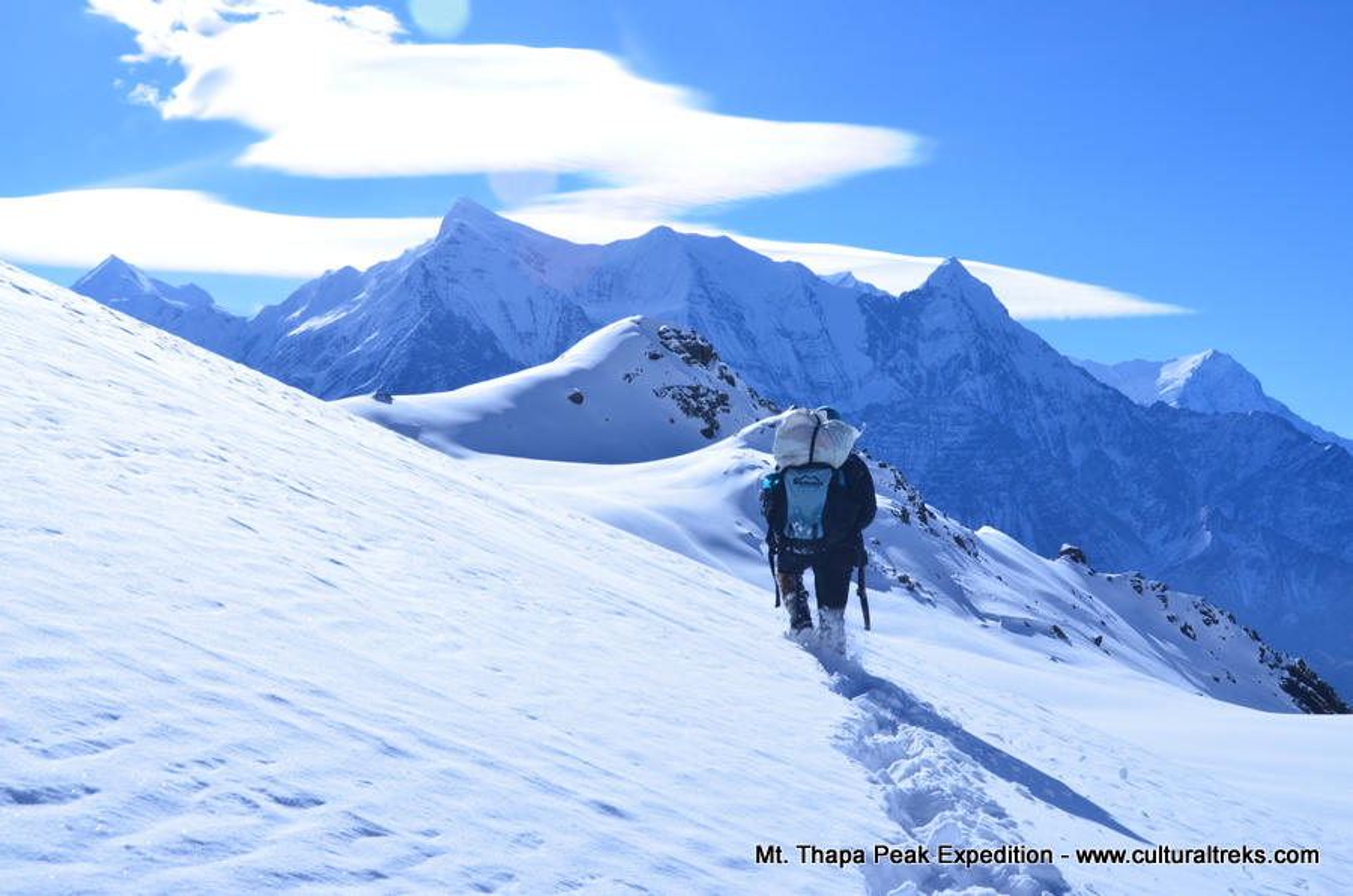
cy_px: 448
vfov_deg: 24.9
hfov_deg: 36.9
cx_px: 676
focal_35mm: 54
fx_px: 2025
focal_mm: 36
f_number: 13
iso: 200
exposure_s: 1/500
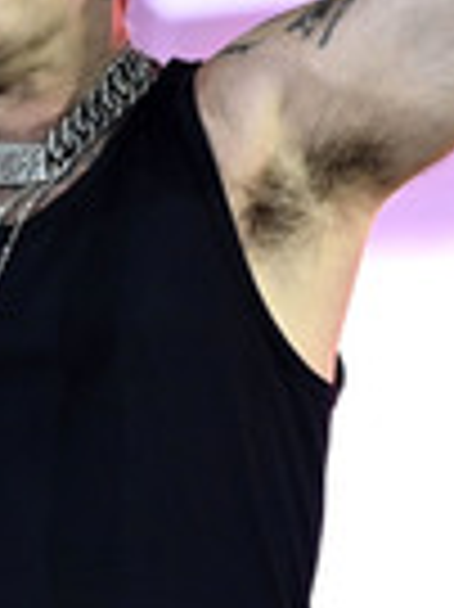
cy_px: 131
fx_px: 13521
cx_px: 29
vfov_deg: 2.6
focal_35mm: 772
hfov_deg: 1.9
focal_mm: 240
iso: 1600
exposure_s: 1/200
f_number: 5.6
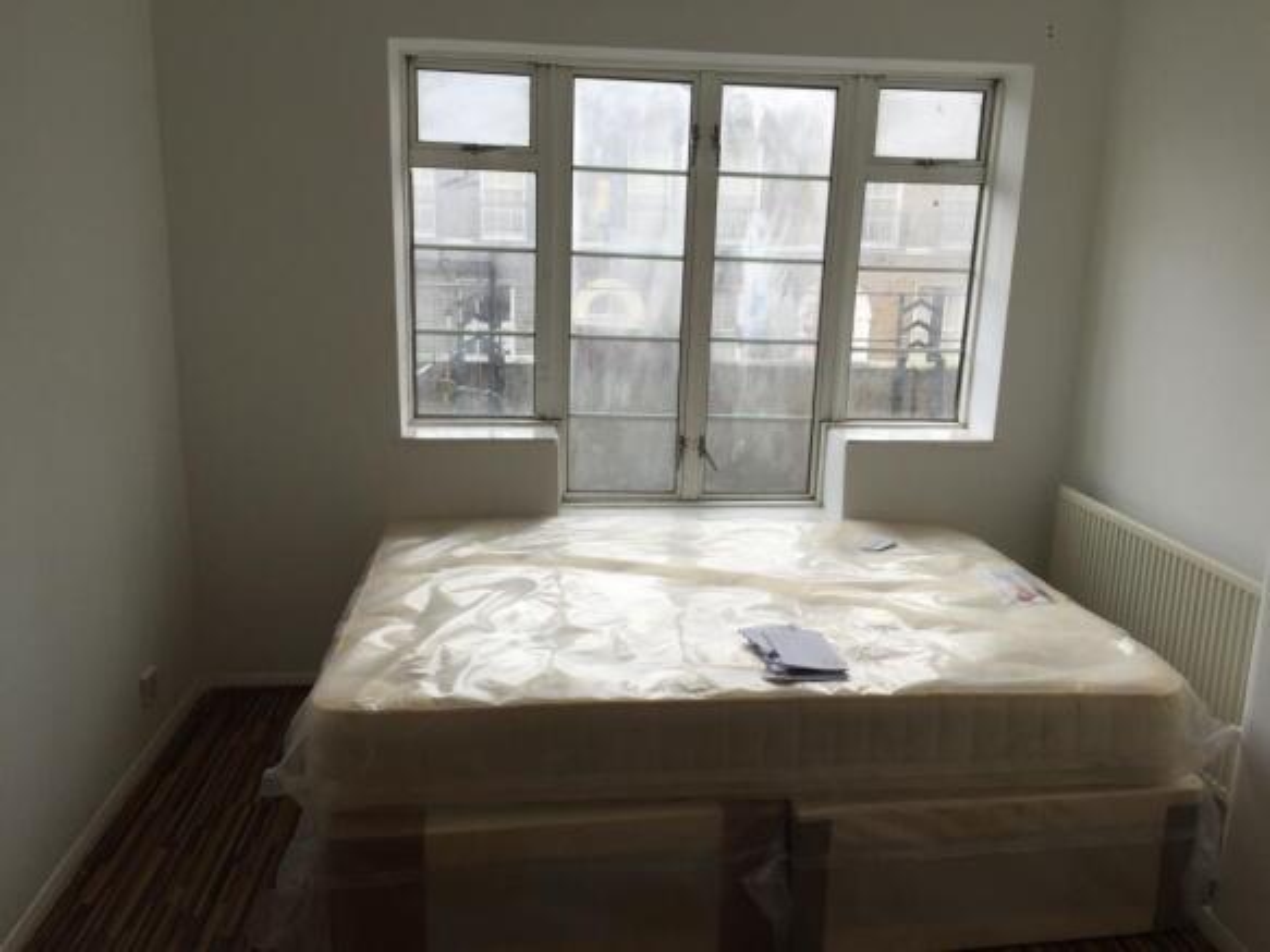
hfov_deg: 61.7
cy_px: 476
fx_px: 1064
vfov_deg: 48.2
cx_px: 635
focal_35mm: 29
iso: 32
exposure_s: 1/100
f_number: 2.2
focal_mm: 4.15
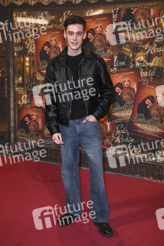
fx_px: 342
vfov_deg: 39.6
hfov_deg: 26.9
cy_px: 123
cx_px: 82
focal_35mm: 50
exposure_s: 1/250
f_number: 5.6
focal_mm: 50
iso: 1250
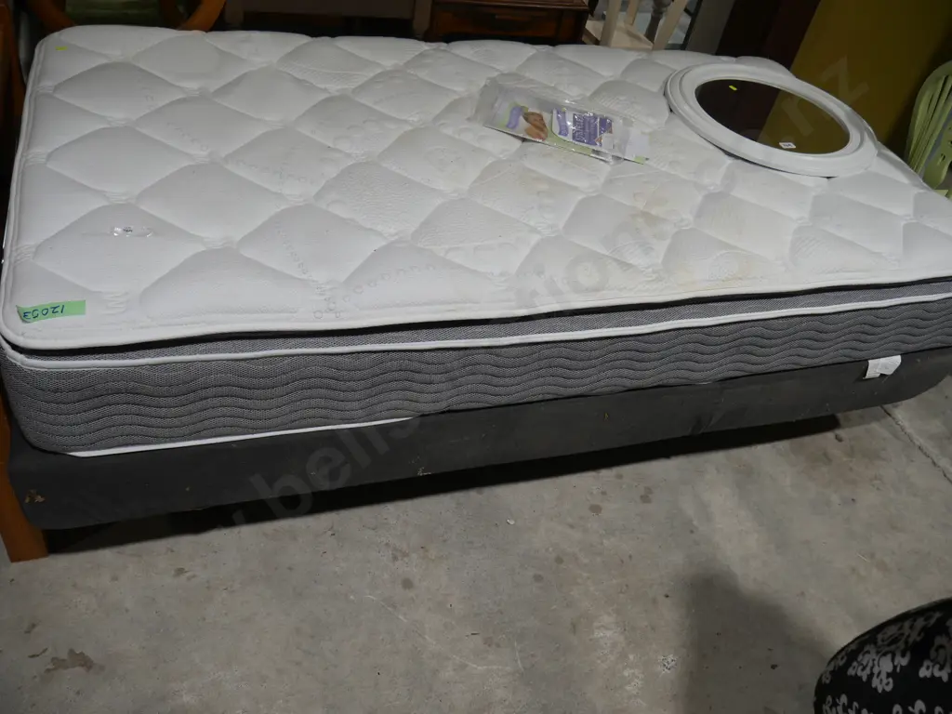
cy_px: 357
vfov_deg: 49.7
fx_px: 770
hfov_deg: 63.4
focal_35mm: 28
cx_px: 476
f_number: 4
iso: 200
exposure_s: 1/125
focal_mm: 14
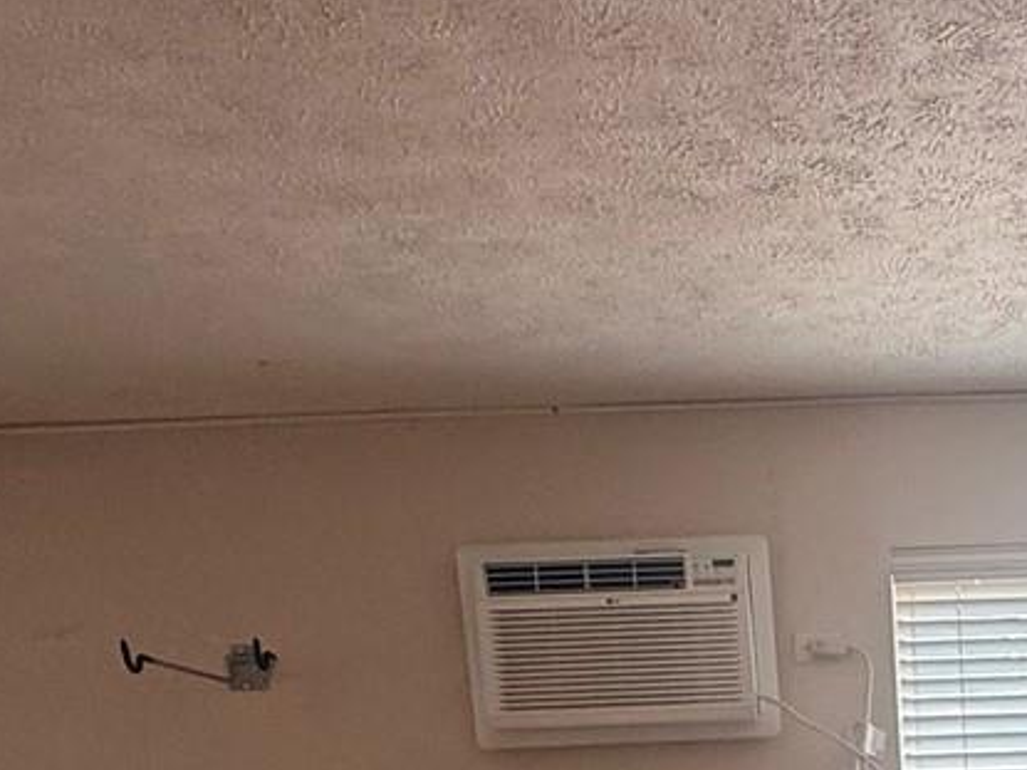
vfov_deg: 21.5
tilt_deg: -12.2
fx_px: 1602
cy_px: 1228
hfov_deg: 33.2
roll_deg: +2.5
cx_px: 975
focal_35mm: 54
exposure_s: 1/99
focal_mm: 2.22
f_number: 2.2
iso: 100
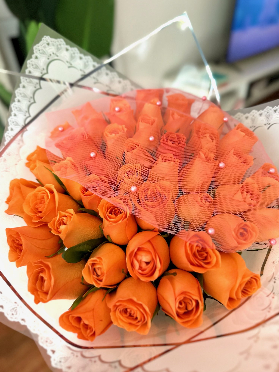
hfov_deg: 54.9
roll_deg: +1.1
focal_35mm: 25
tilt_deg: -39.3
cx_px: 140
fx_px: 269
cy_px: 186
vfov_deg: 69.4
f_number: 1.78
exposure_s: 1/99
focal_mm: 6.86
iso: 250
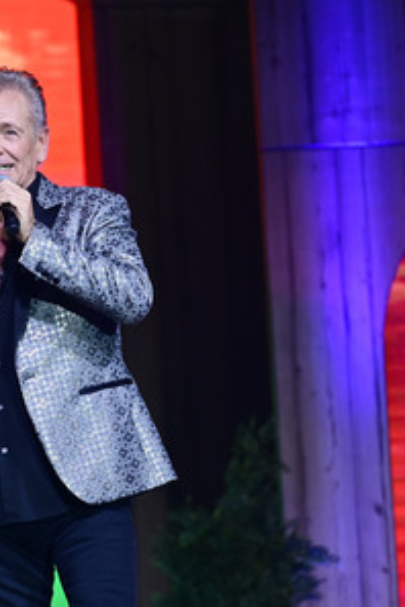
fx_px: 5113
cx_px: -17
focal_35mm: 303
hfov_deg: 4.5
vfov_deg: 6.8
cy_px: 302
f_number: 3.5
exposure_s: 1/400
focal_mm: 200
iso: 1600
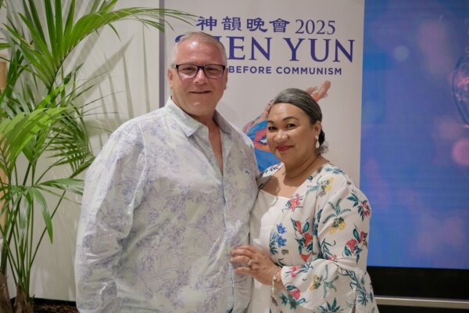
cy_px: 156
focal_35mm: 35
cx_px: 234
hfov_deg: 54.4
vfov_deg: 37.9
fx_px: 456
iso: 3200
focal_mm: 23.4
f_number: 2.8
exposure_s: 1/125
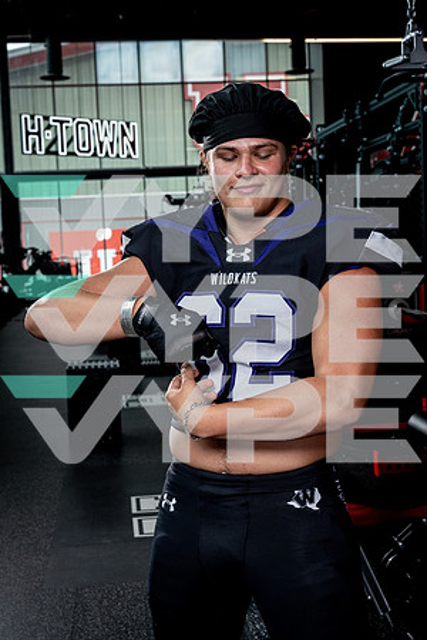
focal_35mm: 55
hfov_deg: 24.6
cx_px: 214
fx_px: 978
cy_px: 320
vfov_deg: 36.2
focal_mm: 55
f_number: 8
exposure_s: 1/250
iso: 640
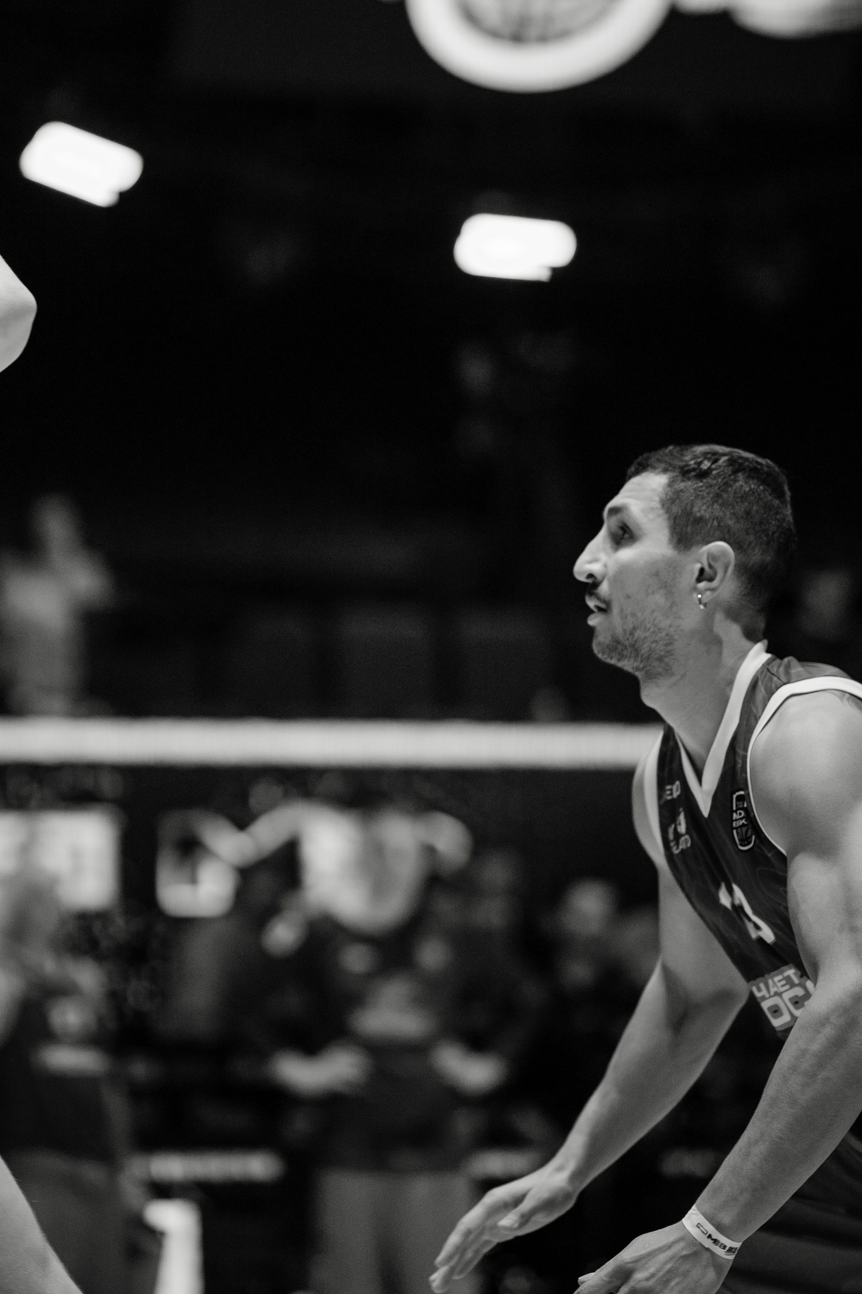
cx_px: 351
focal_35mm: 131
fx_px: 4705
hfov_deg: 10.5
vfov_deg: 15.6
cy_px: 458
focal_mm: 85
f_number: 1.4
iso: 400
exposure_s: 1/1000
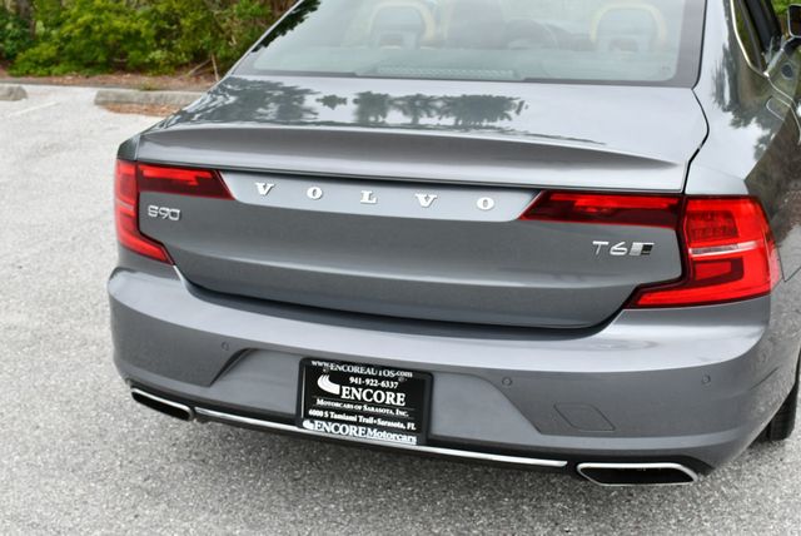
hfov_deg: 41.1
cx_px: 400
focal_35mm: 48
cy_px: 268
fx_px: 1069
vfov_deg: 28.1
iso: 200
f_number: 8
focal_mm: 24
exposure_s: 1/250
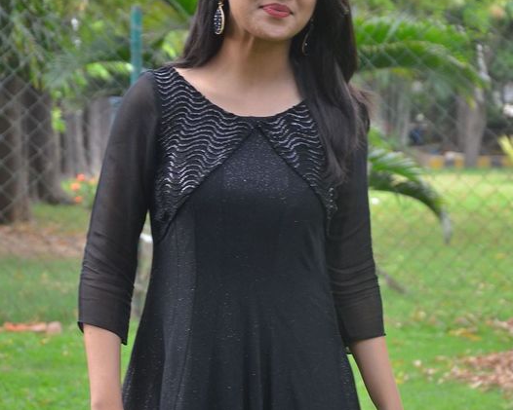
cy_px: 228
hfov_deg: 13.7
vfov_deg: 11.0
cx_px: 256
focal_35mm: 141
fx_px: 2141
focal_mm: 66
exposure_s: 1/125
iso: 800
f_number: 5.3
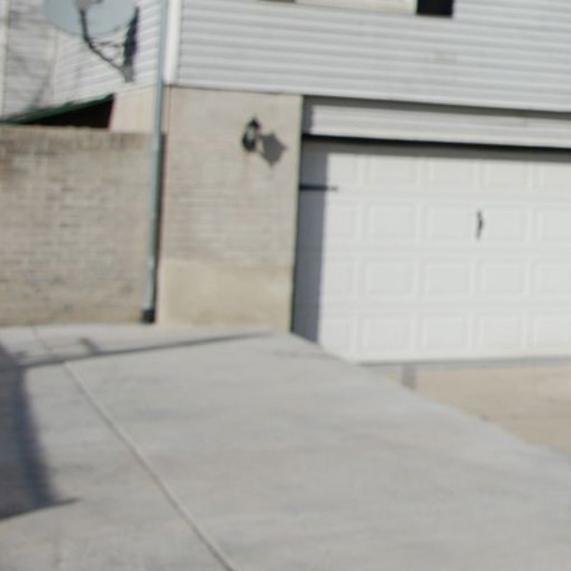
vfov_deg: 20.5
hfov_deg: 19.3
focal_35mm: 83
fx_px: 1551
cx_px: 744
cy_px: 82
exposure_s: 1/1600
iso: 200
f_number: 5.6
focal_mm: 25
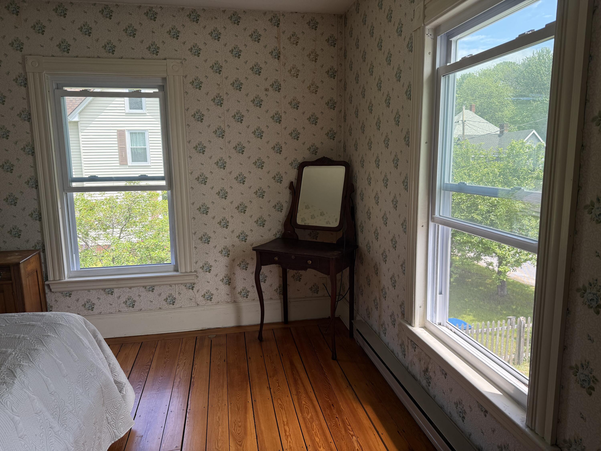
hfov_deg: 71.6
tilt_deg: -7.0
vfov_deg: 56.8
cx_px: 300
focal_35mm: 24
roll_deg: +0.2
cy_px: 226
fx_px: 417
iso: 100
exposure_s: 1/612
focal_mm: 6.76
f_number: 1.78
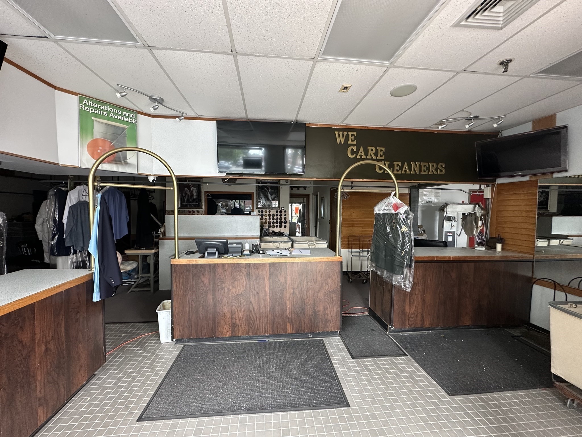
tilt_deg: -2.7
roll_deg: -0.8
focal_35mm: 14
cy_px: 218
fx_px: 235
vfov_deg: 85.7
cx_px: 291
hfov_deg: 102.1
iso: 250
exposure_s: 1/99
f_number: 2.2
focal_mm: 2.22
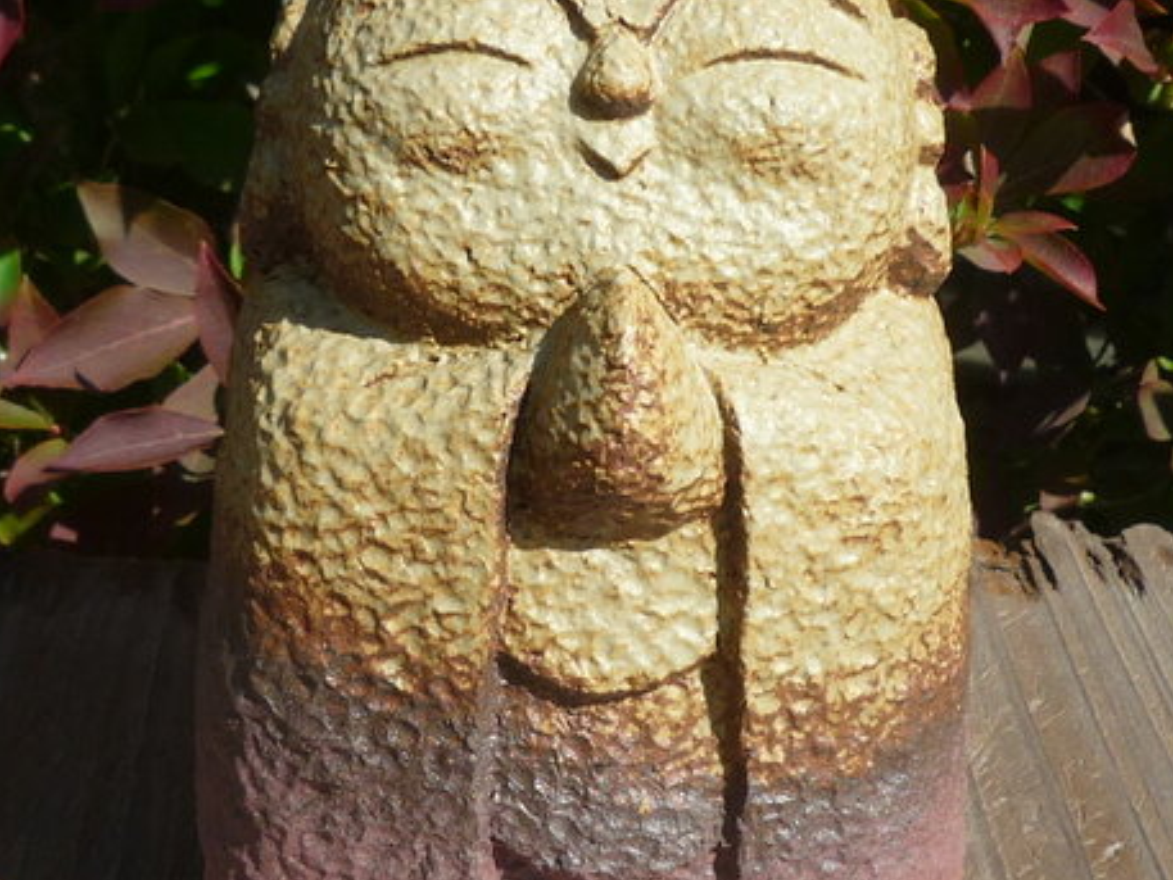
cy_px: 367
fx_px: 2407
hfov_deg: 27.4
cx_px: 620
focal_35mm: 71
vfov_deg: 20.7
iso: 100
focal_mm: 4.7
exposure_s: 1/640
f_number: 4
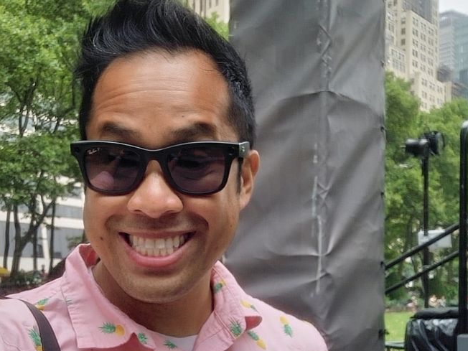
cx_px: 188
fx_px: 622
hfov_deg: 41.1
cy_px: 243
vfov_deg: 31.2
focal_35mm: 46
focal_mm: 3.3
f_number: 1.8
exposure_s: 1/120
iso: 20
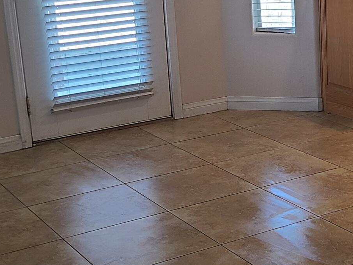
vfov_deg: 17.2
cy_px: 110
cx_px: 304
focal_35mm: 86
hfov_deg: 22.3
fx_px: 877
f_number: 1.8
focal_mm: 5.4
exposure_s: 1/120
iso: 64
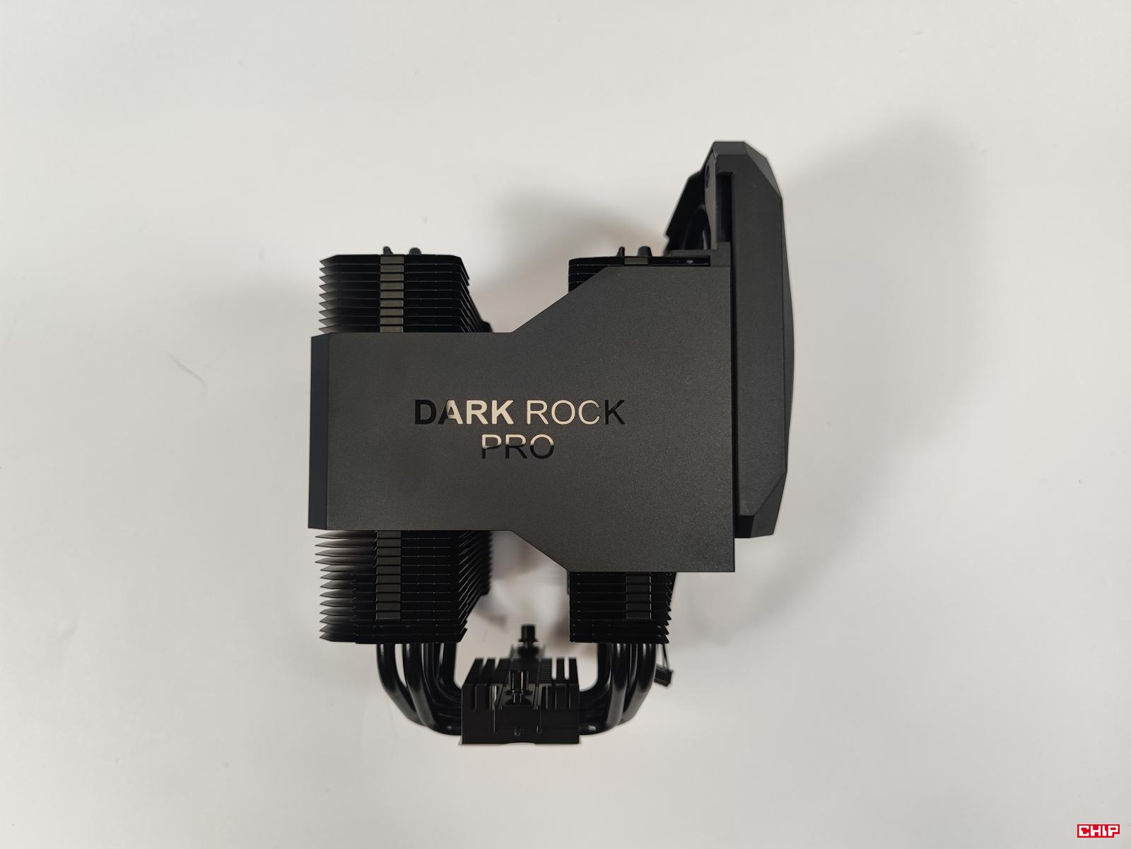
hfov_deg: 69.4
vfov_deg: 54.9
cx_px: 566
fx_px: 817
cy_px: 424
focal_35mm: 25
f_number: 1.85
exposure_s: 1/100
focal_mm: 6.78
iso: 93
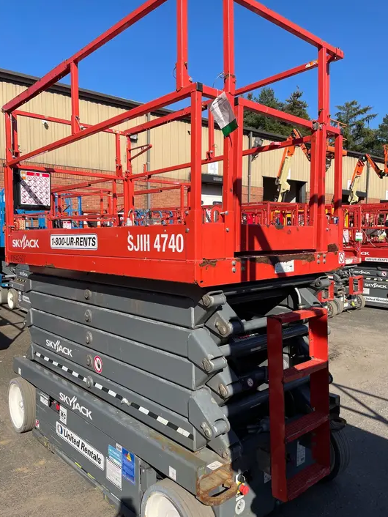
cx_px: 193
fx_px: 403
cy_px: 257
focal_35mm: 27
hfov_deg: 51.4
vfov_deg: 65.3
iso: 50
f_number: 1.6
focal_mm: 4.2
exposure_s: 1/4132
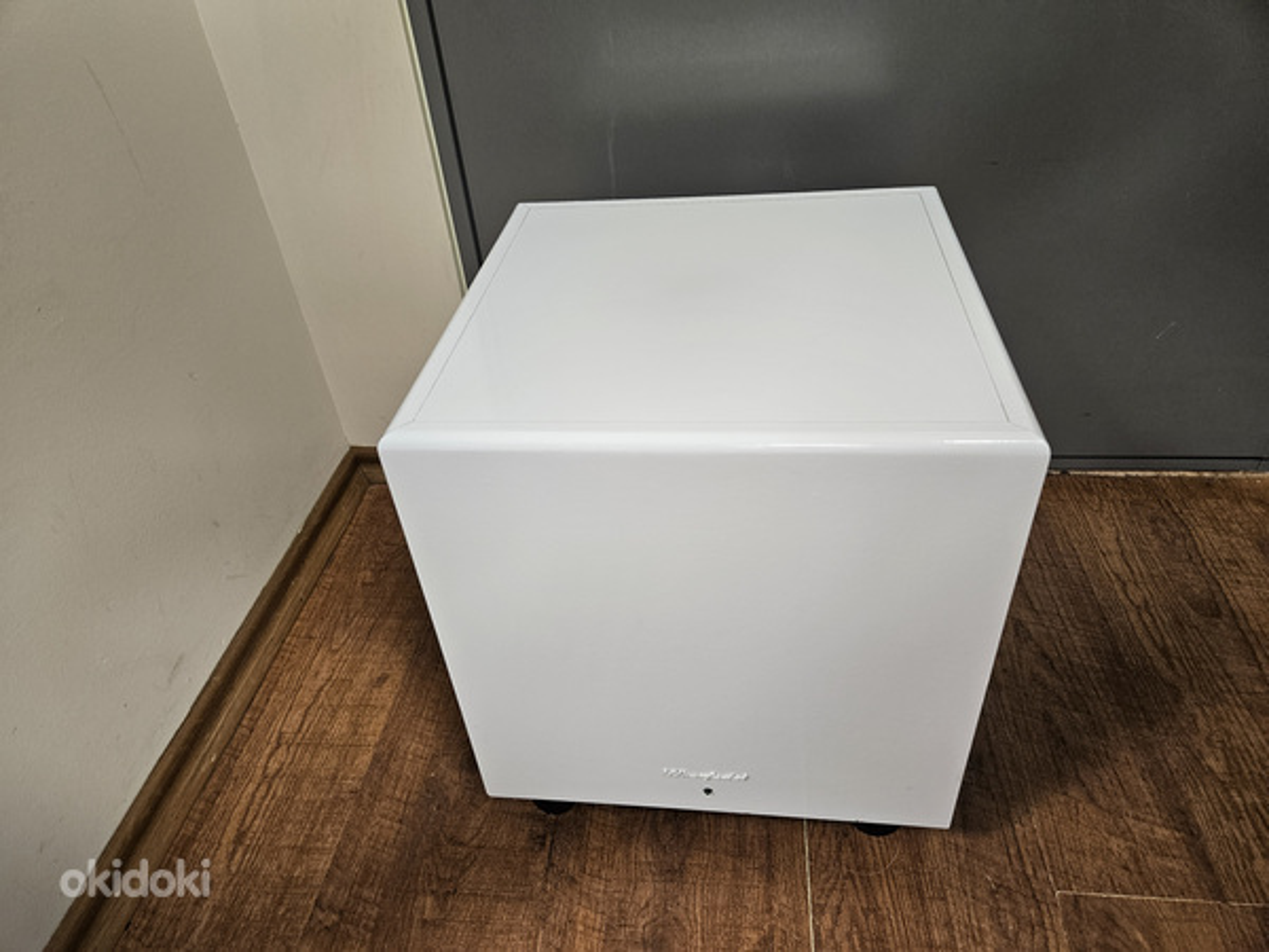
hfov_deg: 73.9
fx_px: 843
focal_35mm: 23
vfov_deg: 58.9
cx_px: 634
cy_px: 476
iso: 320
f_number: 1.8
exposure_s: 1/100
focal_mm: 5.4
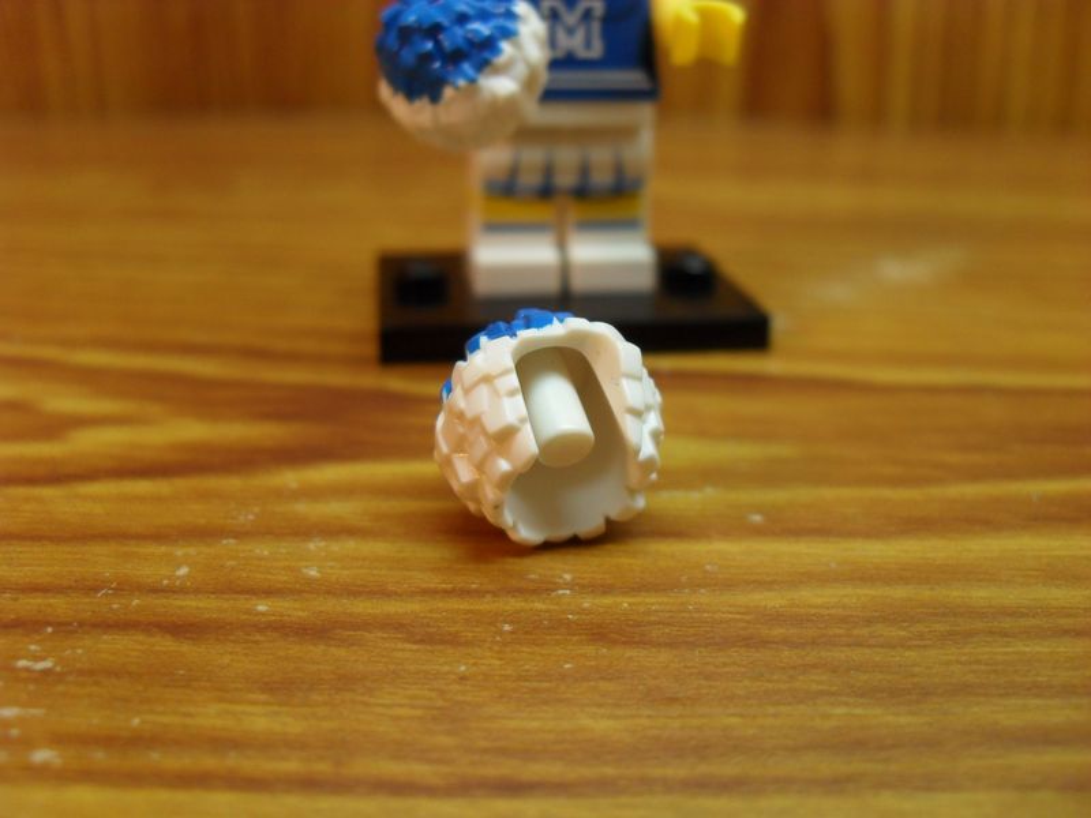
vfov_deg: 40.7
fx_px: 1103
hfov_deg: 52.6
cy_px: 409
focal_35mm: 35
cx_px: 546
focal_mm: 6.2
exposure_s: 1/45
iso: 160
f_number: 2.8
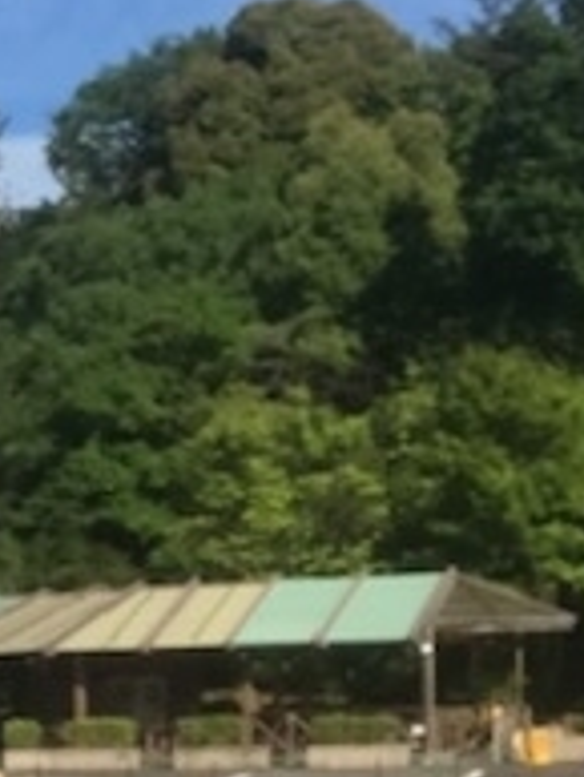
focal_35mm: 106
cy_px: 849
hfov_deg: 13.3
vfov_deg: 17.9
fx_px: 2382
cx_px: -240
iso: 25
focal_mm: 2.87
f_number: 2.2
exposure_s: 1/1185
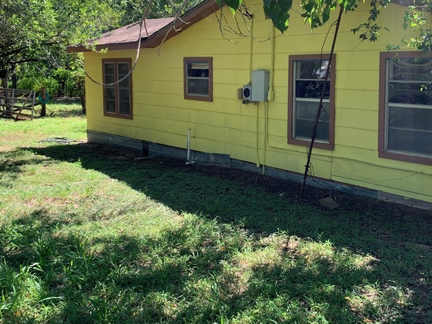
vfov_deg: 35.7
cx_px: 263
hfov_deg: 46.5
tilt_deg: -4.9
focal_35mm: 40
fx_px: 499
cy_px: 116
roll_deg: +0.0
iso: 25
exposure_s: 1/394
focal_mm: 4.25
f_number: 1.8
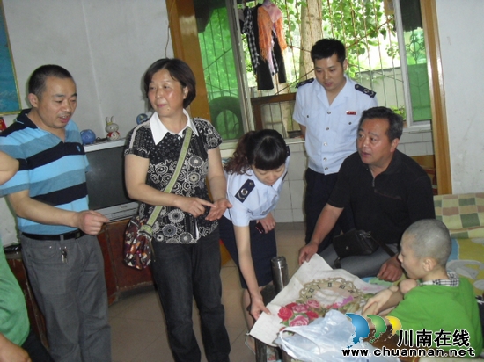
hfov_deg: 51.4
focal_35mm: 36
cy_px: 181
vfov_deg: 39.6
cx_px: 242
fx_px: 503
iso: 400
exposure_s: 1/60
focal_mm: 6.3
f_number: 3.1
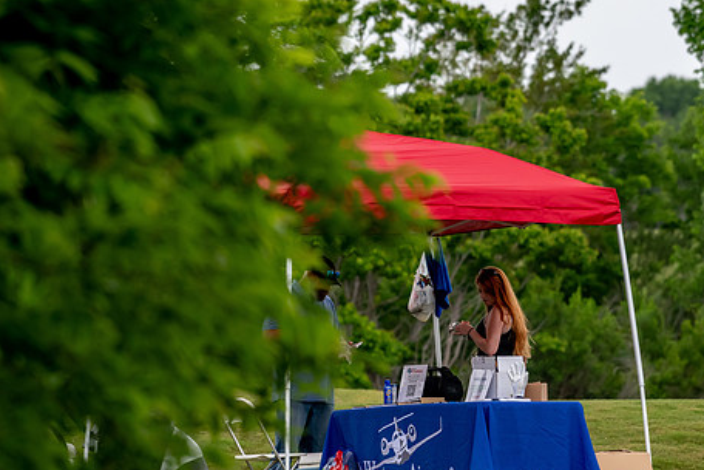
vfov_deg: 2.7
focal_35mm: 515
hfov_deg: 4.0
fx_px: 10070
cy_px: 261
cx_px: 434
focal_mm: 270
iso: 900
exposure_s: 1/2000
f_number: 5.6
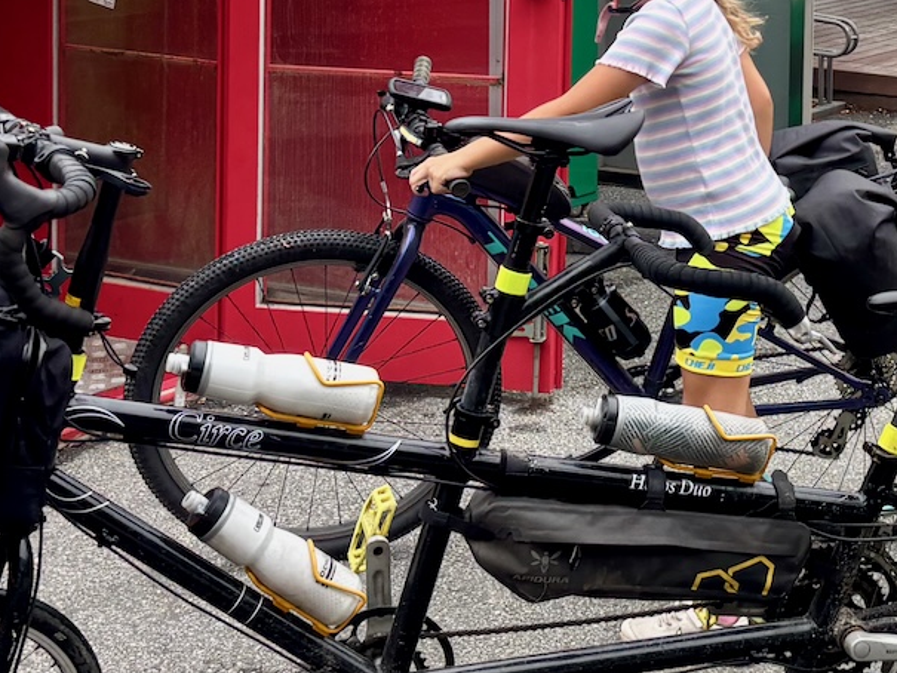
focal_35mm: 88
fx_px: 2281
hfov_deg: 21.8
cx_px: 774
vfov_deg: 16.4
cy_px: -10
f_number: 1.6
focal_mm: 5.96
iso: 40
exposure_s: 1/183
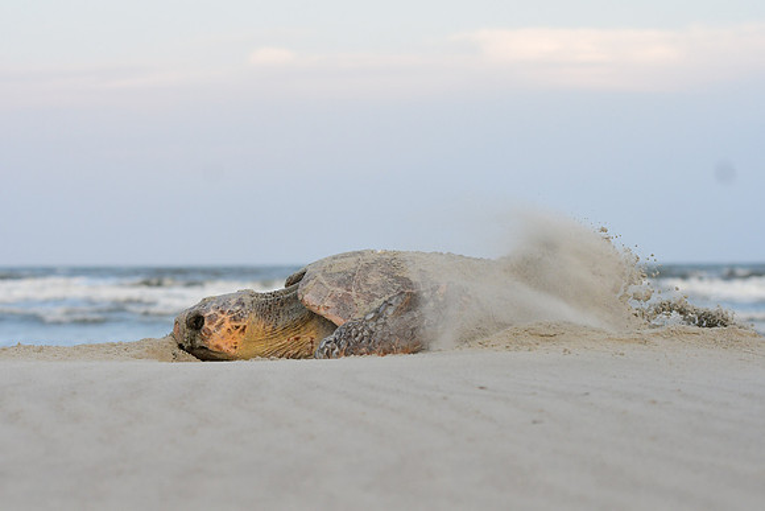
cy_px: 256
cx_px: 382
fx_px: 2232
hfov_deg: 19.5
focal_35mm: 105
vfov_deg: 13.0
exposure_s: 1/1250
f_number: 4
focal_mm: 70
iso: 1250
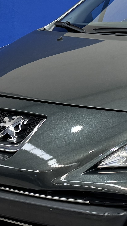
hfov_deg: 11.5
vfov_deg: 20.9
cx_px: 172
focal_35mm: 102
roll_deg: -0.3
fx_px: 610
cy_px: 109
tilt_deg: -11.8
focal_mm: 6.76
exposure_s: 1/100
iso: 100
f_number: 1.78
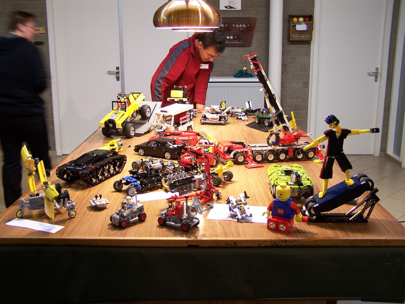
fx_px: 445
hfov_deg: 49.0
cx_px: 202
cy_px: 152
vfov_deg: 37.7
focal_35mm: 38
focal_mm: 6.3
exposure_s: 1/6
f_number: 2.8
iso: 80
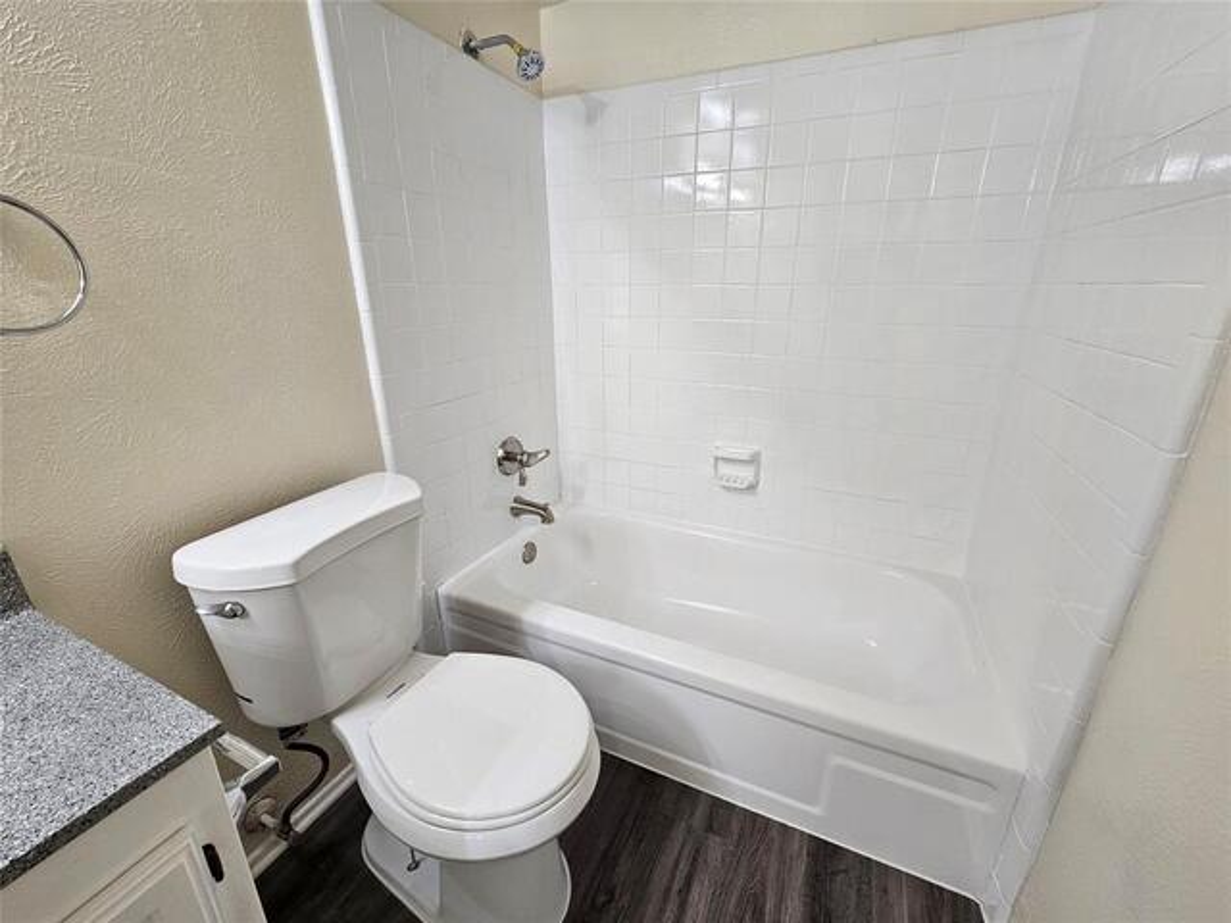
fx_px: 462
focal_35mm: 13
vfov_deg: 89.9
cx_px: 616
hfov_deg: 106.2
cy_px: 462
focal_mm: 2.2
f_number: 2.2
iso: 100
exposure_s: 1/60
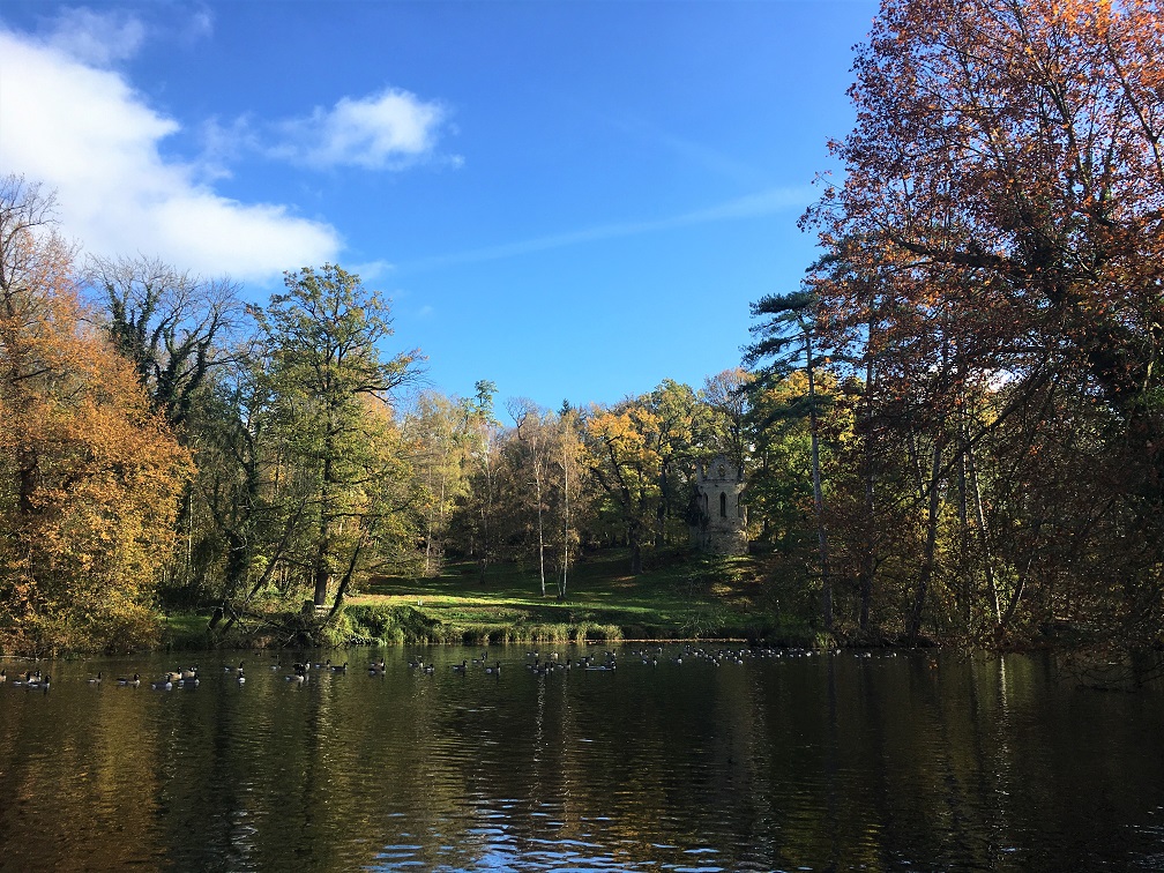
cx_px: 582
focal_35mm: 29
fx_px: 975
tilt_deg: +10.0
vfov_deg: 48.2
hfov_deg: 61.7
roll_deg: +0.0
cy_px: 436
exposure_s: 1/663
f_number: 2.2
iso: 25
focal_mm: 4.15
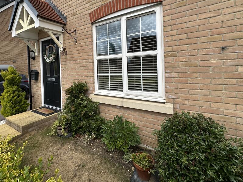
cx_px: 97
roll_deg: +1.2
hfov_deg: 86.7
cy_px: 70
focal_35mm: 18
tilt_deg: -1.3
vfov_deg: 70.6
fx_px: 126
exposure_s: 1/1383
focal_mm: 2.22
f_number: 2.2
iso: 40
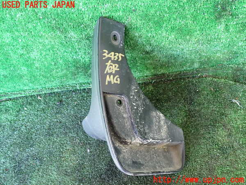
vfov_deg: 46.8
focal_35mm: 30
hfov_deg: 60.0
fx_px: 213
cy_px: 92
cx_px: 123
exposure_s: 1/30
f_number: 2.3
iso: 400
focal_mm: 5.4
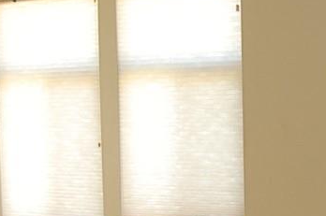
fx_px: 1349
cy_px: 218
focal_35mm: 149
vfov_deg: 9.1
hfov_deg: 13.7
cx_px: 244
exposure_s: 1/60
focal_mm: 23
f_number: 3.8
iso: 400
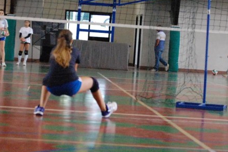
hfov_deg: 15.5
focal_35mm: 132
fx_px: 835
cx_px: 136
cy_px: 34
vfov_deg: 10.4
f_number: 5.6
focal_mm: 55
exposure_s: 1/125
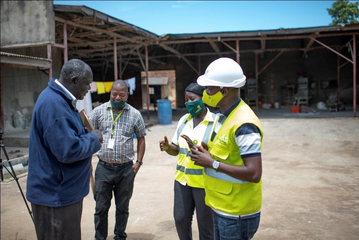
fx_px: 349
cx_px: 180
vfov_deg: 37.9
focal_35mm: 35
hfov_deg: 54.4
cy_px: 120
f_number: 2
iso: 500
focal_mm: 35
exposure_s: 1/5000
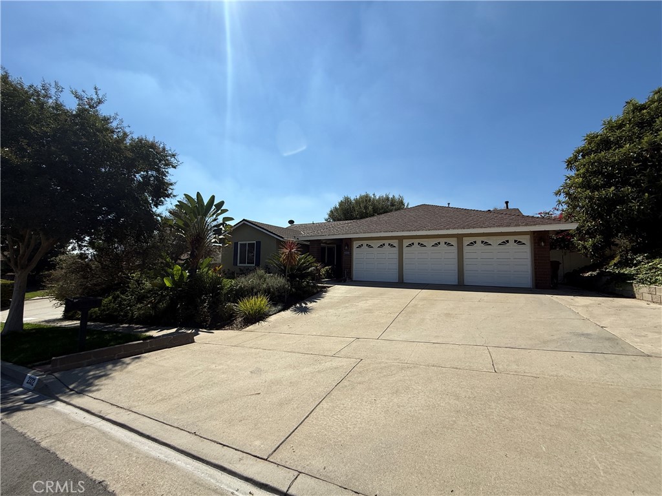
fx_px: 268
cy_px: 248
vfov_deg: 85.7
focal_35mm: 14
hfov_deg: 102.1
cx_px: 331
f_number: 2.2
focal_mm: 2.22
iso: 50
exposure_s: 1/3663
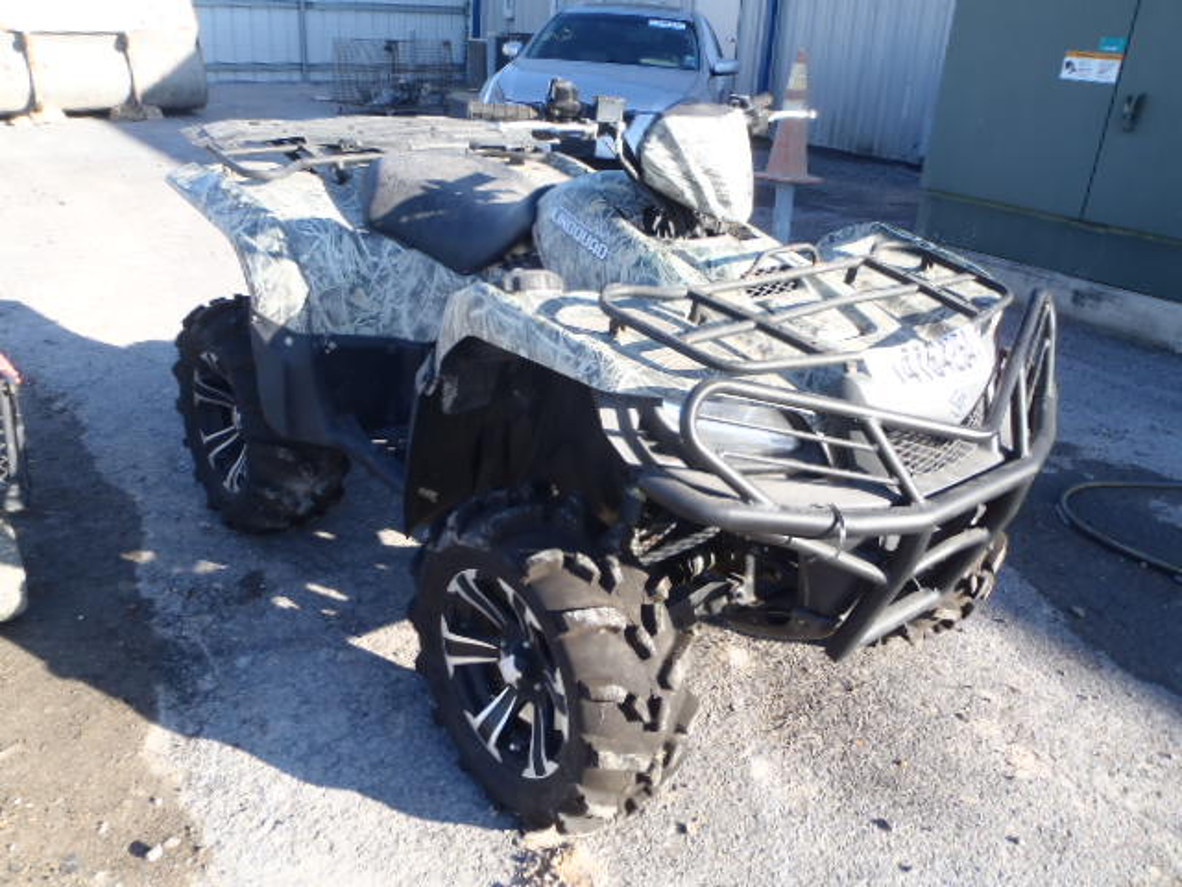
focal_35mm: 28
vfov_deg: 49.7
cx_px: 591
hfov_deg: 63.4
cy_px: 444
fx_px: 956
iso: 80
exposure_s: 1/125
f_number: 4.5
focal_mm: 5
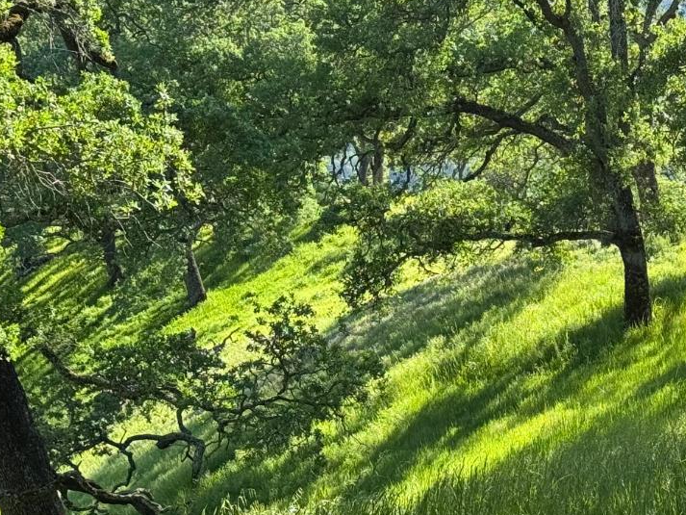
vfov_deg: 14.6
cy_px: 345
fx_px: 2002
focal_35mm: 101
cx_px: 699
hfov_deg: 18.9
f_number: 1.78
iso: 64
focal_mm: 6.76
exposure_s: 1/633
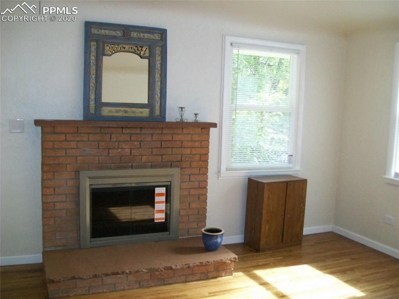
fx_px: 415
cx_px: 200
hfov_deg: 51.4
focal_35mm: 36
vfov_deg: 39.7
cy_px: 150
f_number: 2.7
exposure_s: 1/80
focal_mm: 6
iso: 160
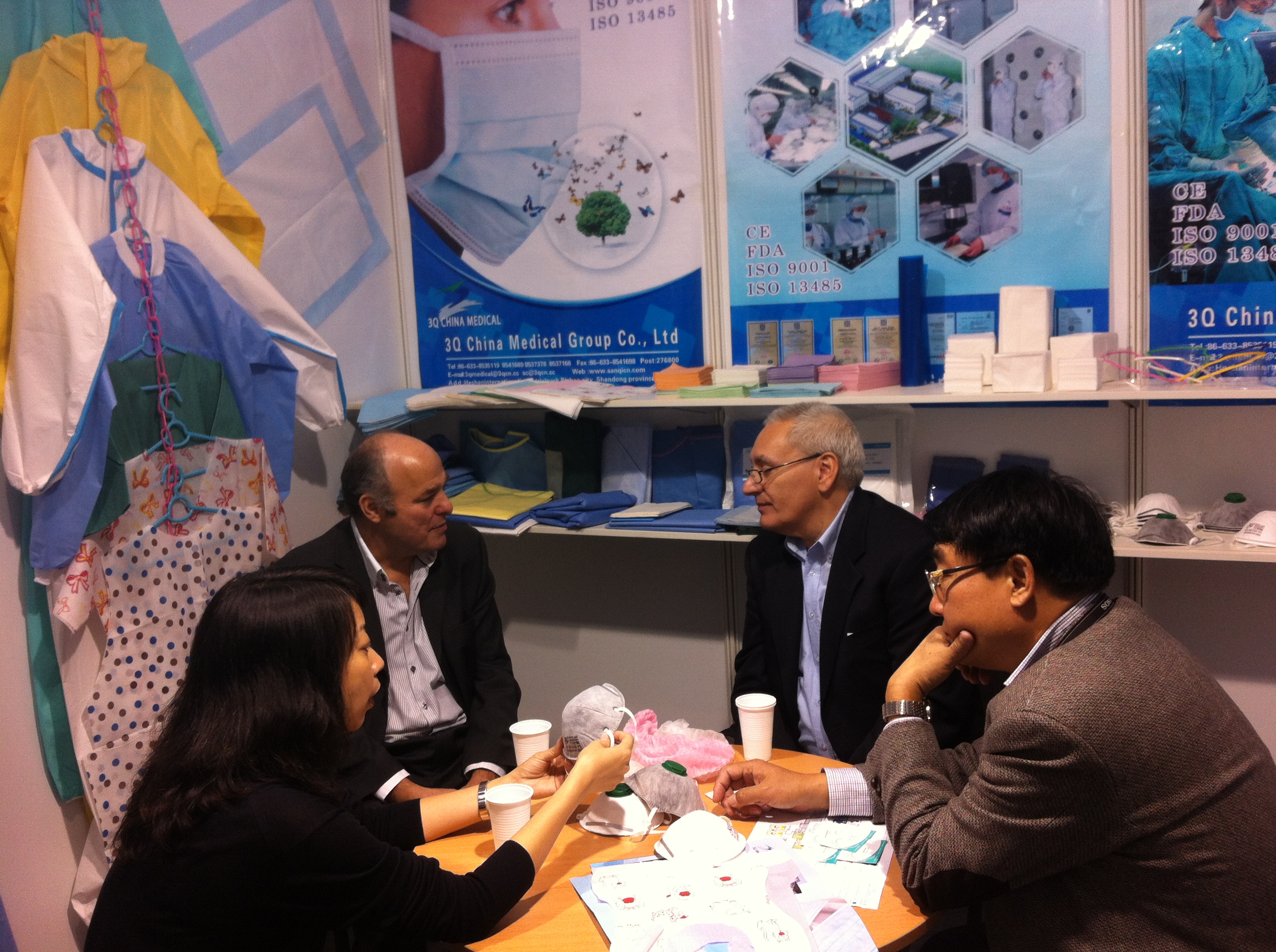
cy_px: 476
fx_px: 1288
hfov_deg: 52.7
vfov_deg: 40.6
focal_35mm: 35
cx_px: 638
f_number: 2.8
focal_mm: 3.85
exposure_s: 1/60
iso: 100
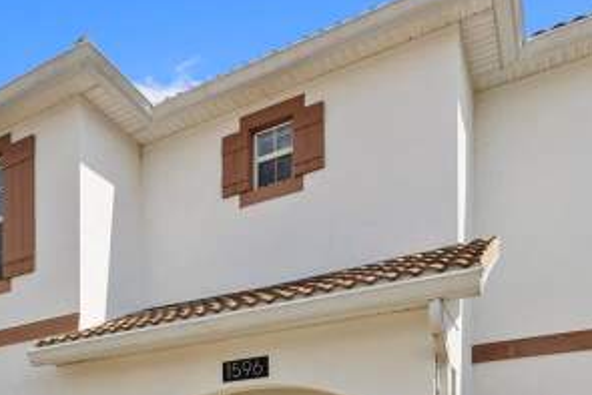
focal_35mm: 38
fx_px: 625
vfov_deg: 28.7
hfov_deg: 46.9
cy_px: 513
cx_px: 88
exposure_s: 1/250
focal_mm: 14
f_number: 7.1
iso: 250
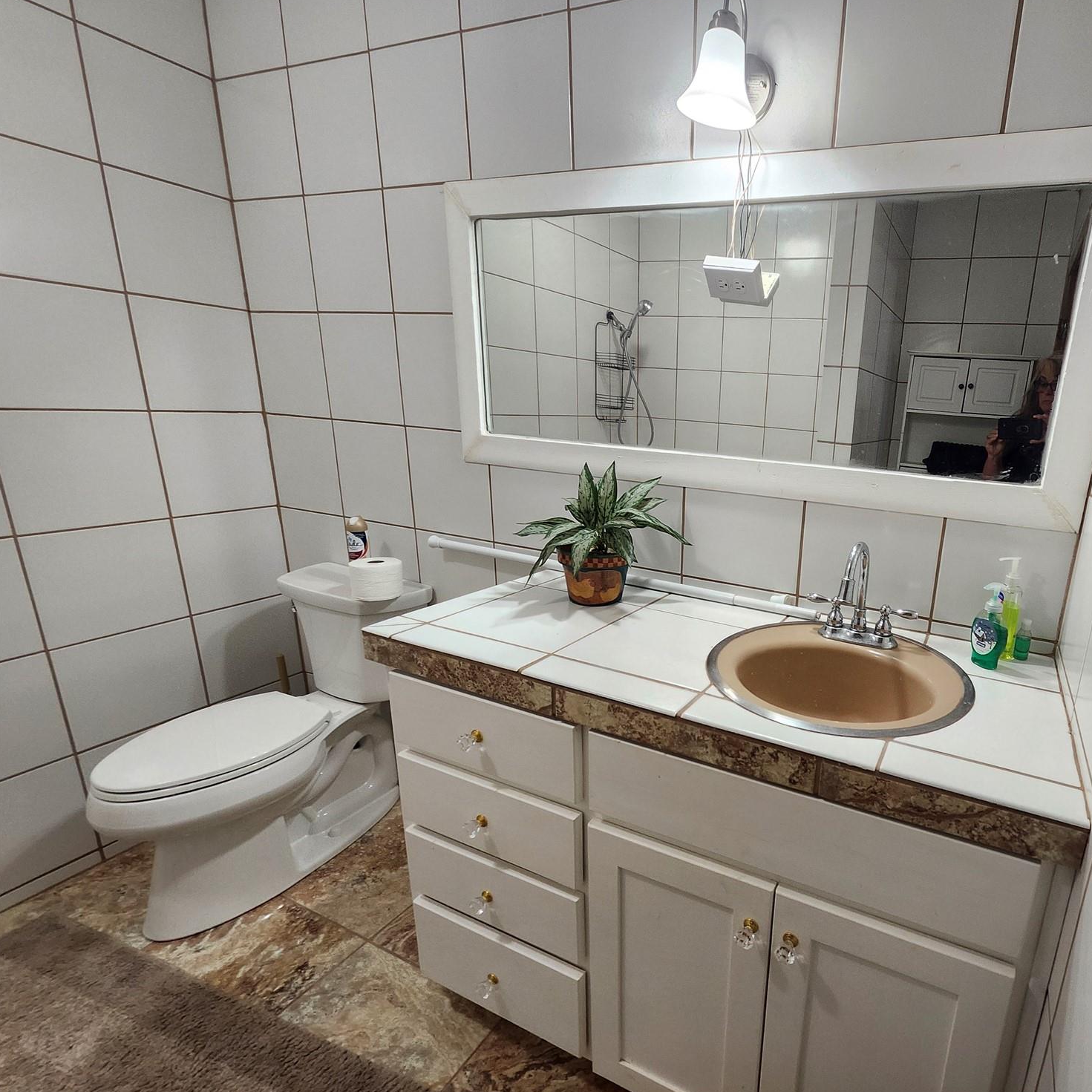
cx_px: 756
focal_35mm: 16
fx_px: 571
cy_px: 537
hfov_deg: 83.4
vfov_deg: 87.4
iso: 160
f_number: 2.2
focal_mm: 1.74
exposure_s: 1/60
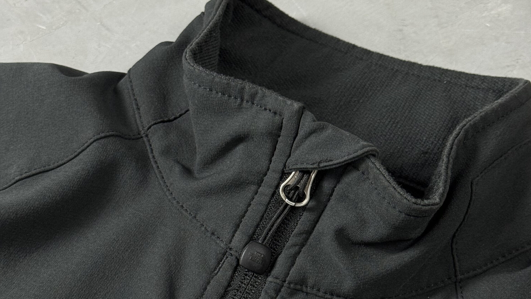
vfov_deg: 17.1
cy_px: 242
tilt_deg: -56.9
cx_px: 266
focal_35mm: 70
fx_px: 986
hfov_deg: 30.1
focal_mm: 6.76
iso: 250
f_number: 1.78
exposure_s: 1/60
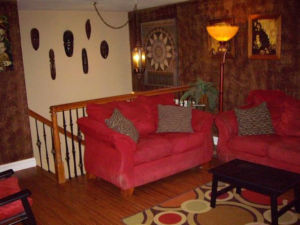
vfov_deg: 35.1
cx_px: 153
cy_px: 114
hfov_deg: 45.8
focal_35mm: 41
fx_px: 355
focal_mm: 6.2
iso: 400
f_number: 2.7
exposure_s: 1/40
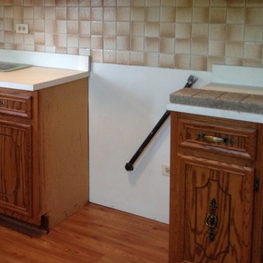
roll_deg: +1.2
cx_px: 6
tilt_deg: -8.0
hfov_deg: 26.0
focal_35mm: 63
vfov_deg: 26.9
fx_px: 542
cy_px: 62
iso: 125
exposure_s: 1/20
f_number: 2.4
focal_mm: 4.12
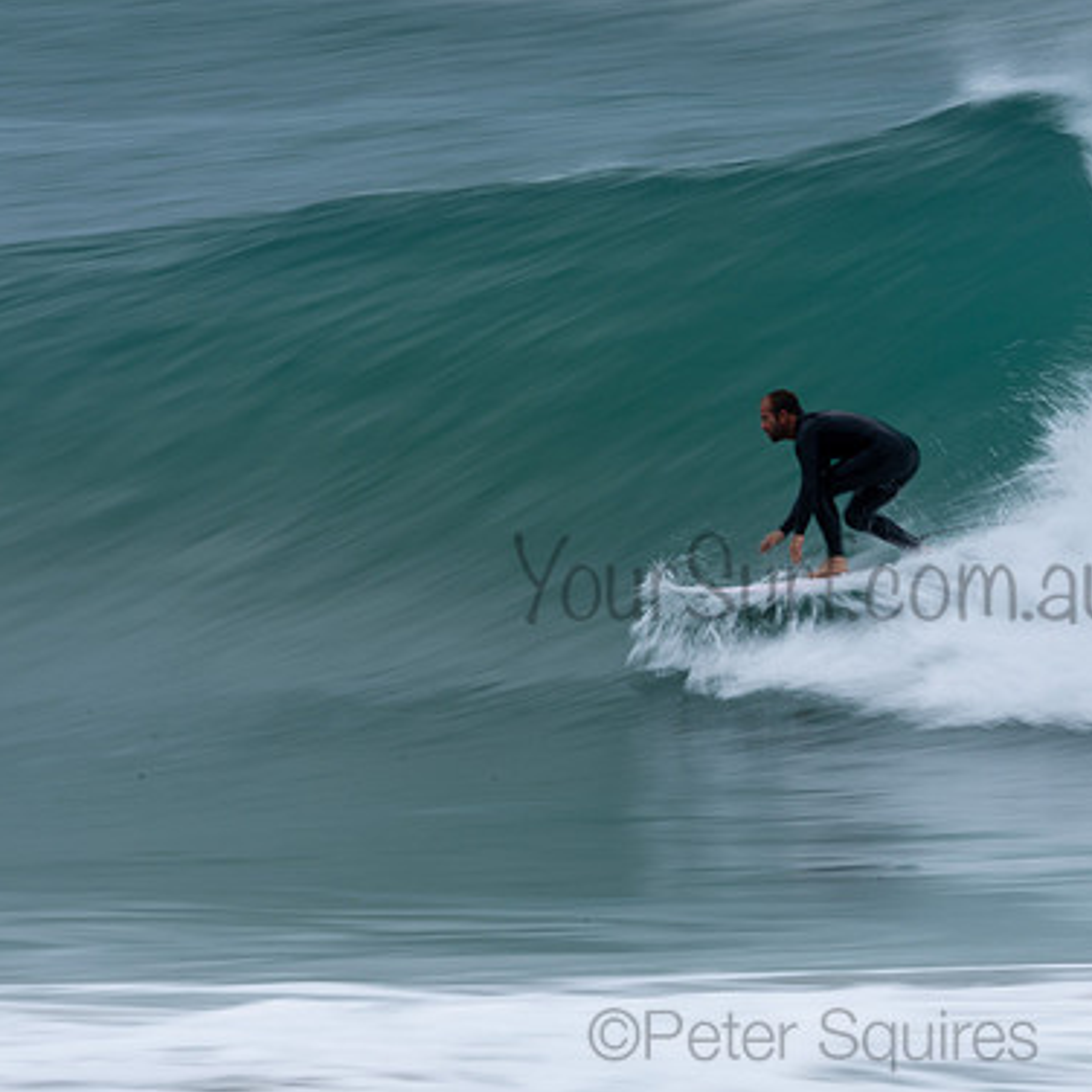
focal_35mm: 983
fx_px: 35084
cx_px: 813
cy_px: 553
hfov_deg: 1.8
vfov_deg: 1.8
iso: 100
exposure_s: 1/20
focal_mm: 500
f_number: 25
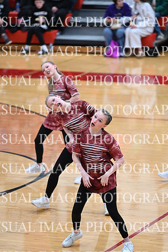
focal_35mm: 226
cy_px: 124
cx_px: 82
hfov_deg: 6.1
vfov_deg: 9.1
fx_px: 1582
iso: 4000
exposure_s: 1/400
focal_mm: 180
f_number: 2.8
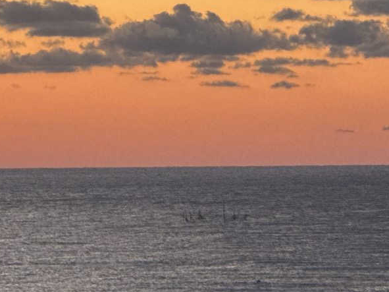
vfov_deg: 3.7
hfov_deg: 4.9
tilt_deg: +1.1
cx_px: -89
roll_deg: +0.7
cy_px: 129
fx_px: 4562
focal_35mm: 406
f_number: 2.8
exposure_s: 1/99
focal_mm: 15.66
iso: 125
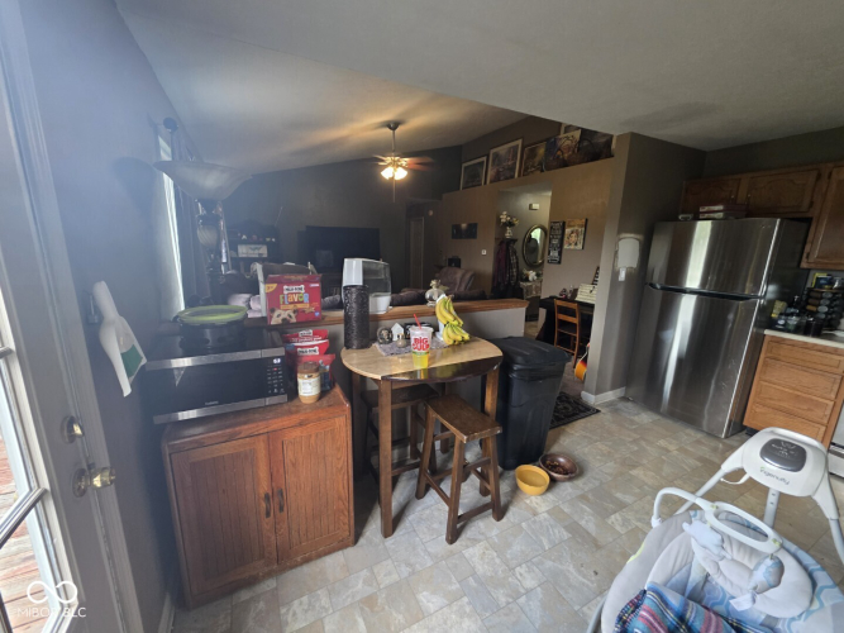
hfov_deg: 106.2
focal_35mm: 13
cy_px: 316
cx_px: 422
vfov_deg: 89.9
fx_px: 317
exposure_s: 1/60
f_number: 1.9
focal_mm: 2.2
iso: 250
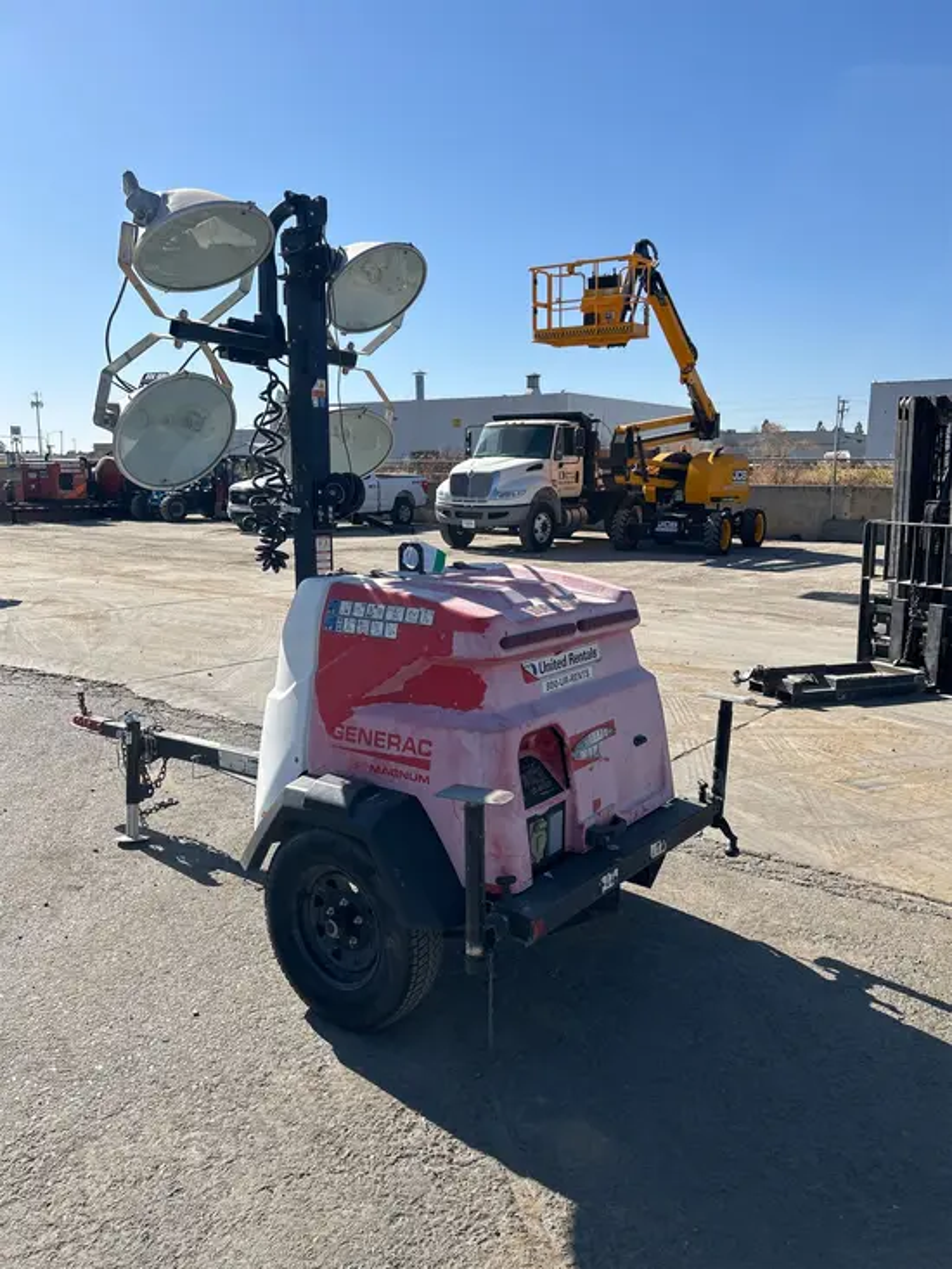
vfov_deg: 67.3
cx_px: 476
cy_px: 634
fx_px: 953
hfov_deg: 53.1
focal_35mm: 26
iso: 50
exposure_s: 1/4831
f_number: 1.5
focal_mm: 5.7
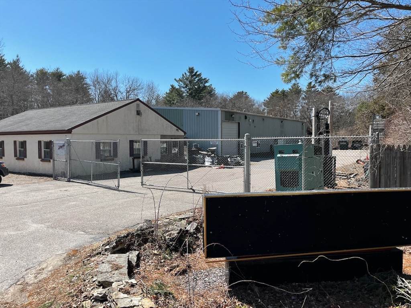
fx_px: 309
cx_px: 206
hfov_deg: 67.3
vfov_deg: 53.1
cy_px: 154
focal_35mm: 26
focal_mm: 5.1
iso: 50
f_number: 1.6
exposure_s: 1/2688
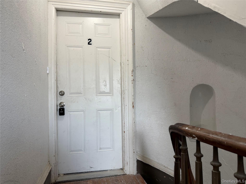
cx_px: 123
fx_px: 171
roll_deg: -1.3
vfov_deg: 56.8
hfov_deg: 71.6
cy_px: 92
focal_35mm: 24
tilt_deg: +4.6
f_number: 1.78
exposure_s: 1/121
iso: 160
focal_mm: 6.76
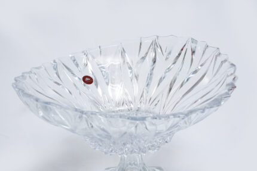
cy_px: 86
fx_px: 500
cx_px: 128
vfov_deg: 19.5
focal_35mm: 70
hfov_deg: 28.8
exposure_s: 1/160
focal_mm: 70
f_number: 16
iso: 6400
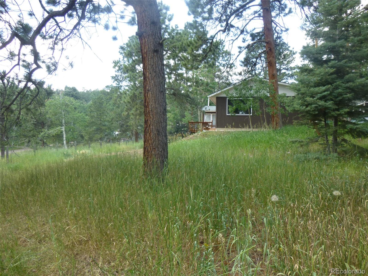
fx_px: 266
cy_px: 138
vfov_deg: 54.9
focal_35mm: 25
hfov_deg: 69.4
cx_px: 184
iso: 100
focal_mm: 4.5
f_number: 3.1
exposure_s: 1/125
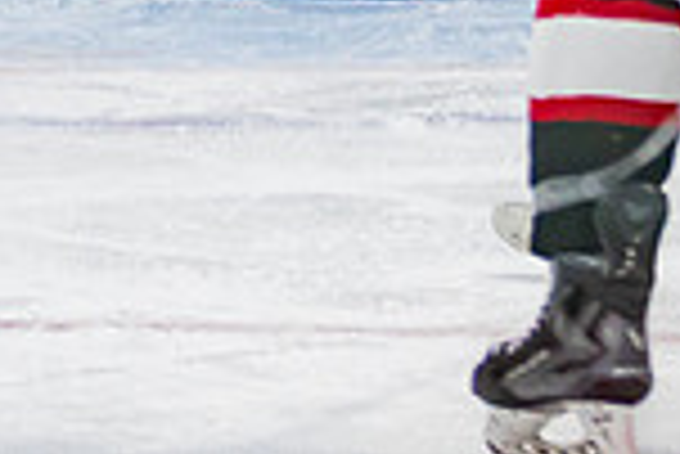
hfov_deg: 3.0
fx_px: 13197
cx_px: 363
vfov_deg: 2.0
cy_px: -337
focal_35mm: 698
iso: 1250
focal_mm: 102
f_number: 2.8
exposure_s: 1/640
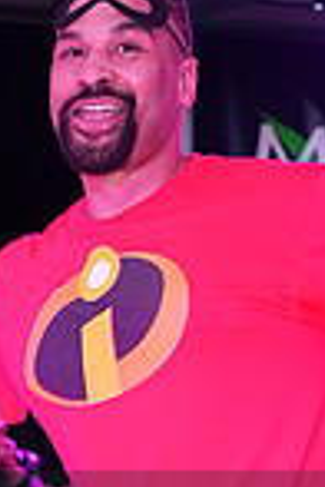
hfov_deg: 6.9
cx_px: -85
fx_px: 2667
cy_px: 583
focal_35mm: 197
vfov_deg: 10.3
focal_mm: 50
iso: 2500
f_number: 5.6
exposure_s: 1/250
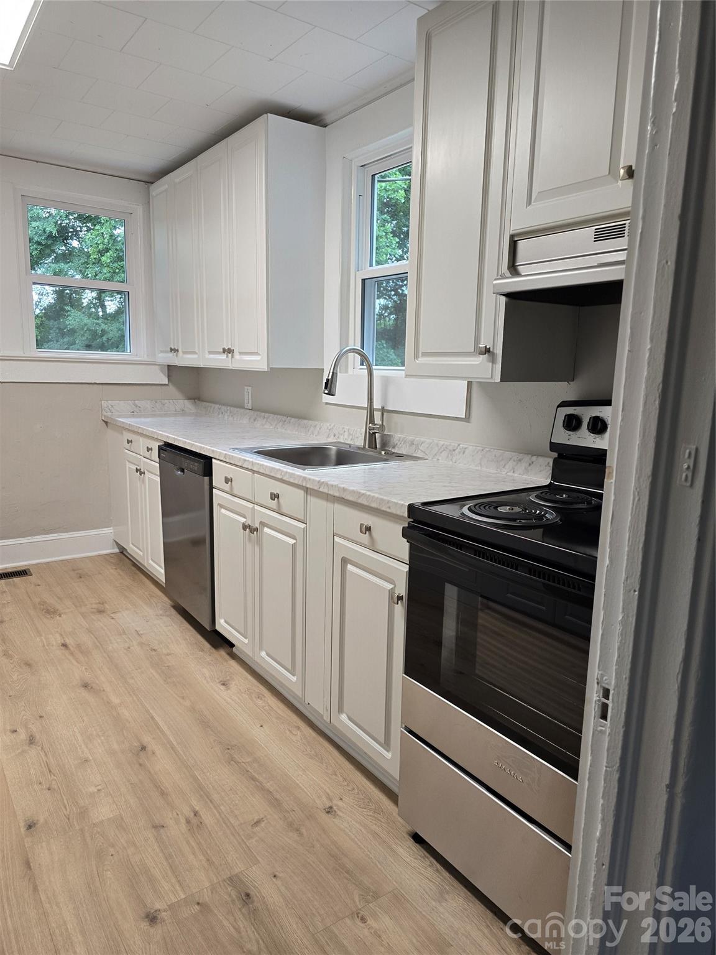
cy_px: 478
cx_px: 358
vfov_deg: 73.9
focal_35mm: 23
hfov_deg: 58.9
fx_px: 634
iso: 200
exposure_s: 1/120
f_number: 1.7
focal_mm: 6.3
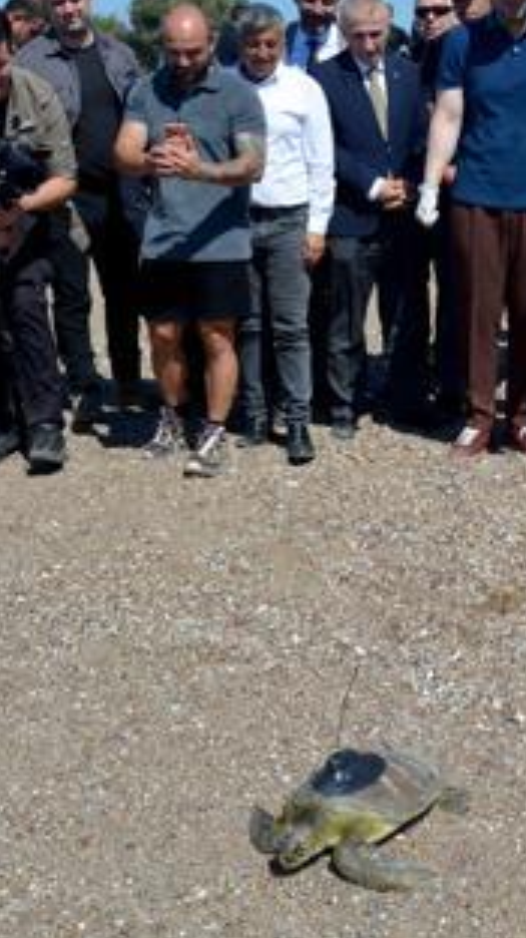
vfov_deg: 34.4
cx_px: 485
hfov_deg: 19.3
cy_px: 424
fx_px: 1513
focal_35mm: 61
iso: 100
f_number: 8
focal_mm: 23
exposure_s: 1/250
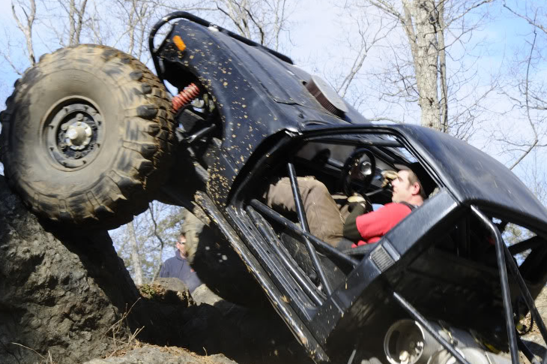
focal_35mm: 158
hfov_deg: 13.0
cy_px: 245
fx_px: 2393
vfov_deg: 8.7
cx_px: 381
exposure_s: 1/125
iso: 200
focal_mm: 75
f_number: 11
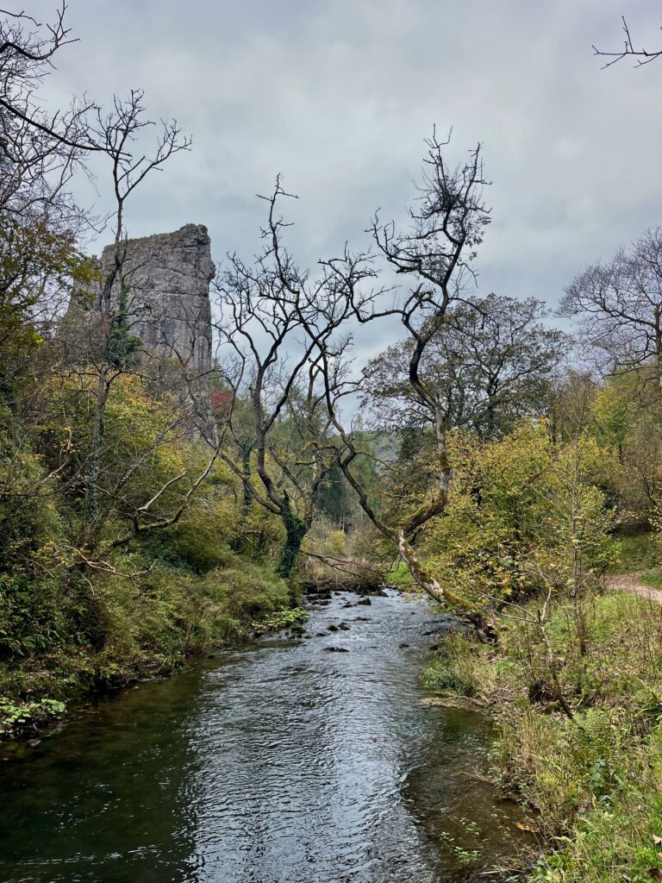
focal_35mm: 26
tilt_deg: +13.2
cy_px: 442
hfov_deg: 53.1
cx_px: 331
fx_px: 663
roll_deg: -0.2
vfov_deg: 67.3
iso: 50
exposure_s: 1/397
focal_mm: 5.1
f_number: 1.6
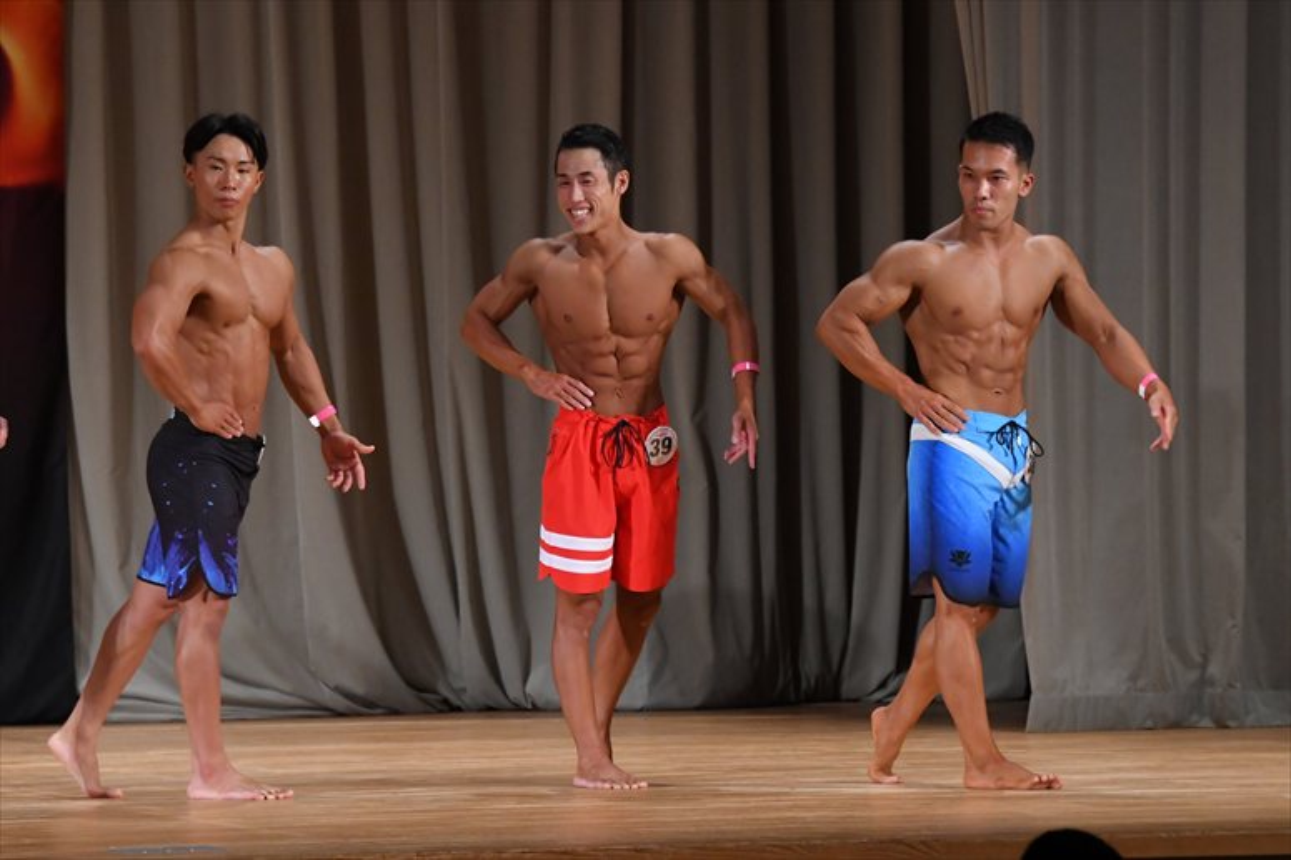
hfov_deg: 8.6
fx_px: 8603
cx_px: 646
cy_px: 430
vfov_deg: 5.7
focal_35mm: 240
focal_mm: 160
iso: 3200
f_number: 5.6
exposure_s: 1/400
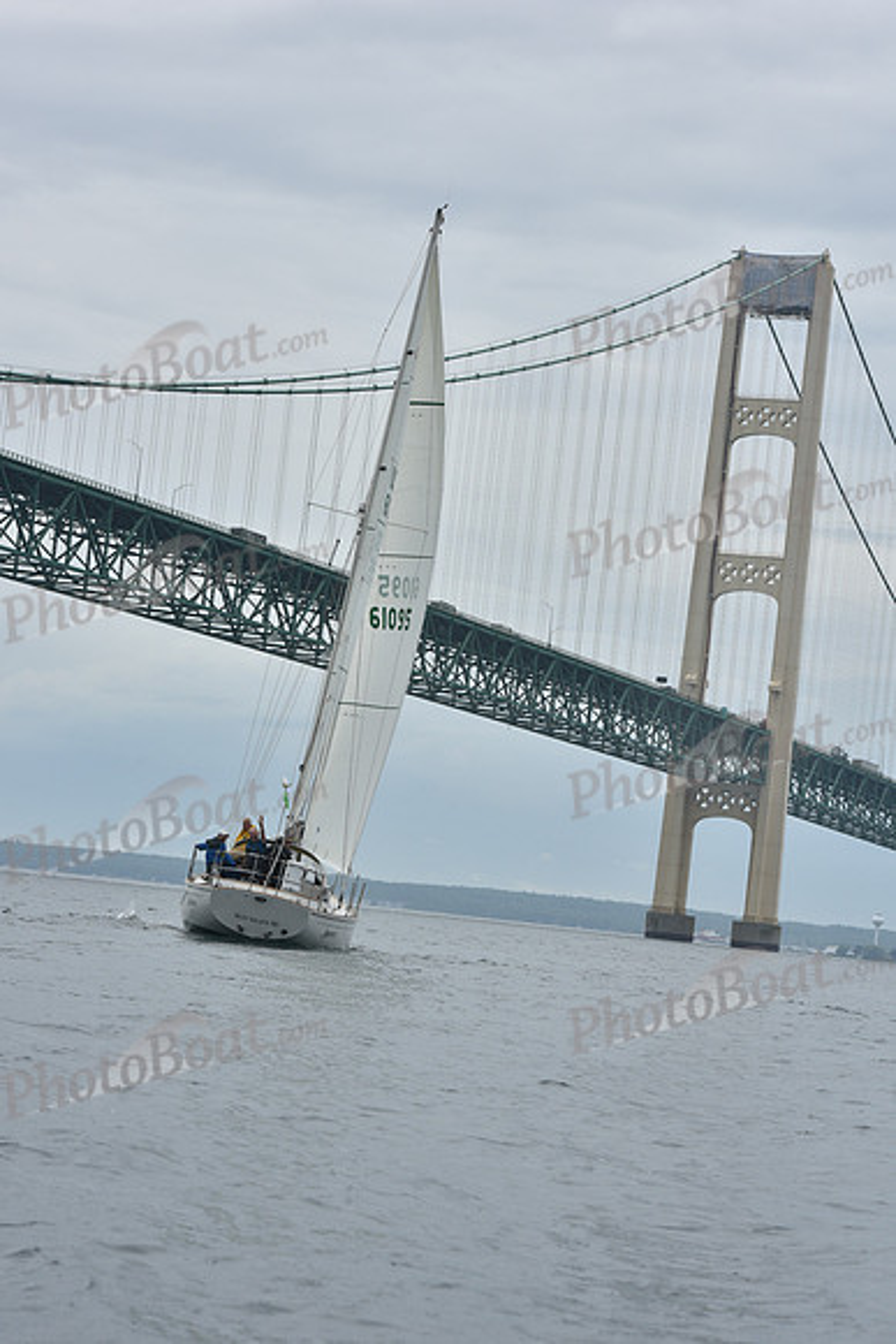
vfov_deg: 20.4
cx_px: 448
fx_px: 3731
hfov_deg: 13.7
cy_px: 672
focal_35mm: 100
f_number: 11
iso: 250
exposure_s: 1/800
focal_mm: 100
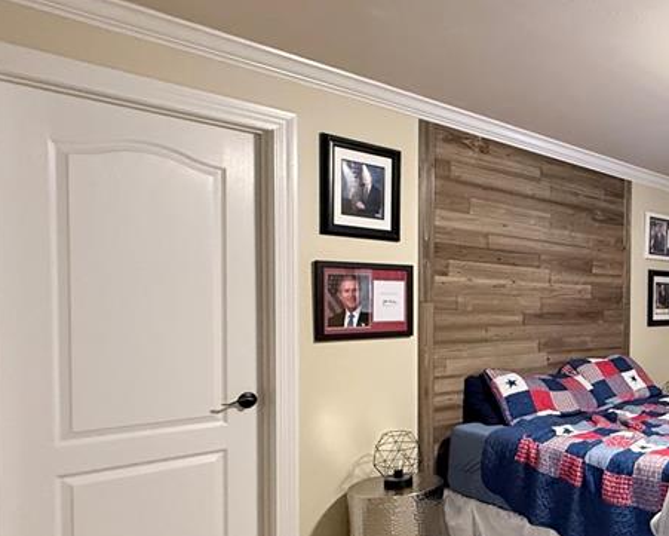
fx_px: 614
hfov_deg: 45.6
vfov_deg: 46.9
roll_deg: -1.0
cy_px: 321
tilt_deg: -1.5
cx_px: 705
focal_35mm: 31
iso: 640
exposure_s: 1/60
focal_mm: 2.22
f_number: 2.2
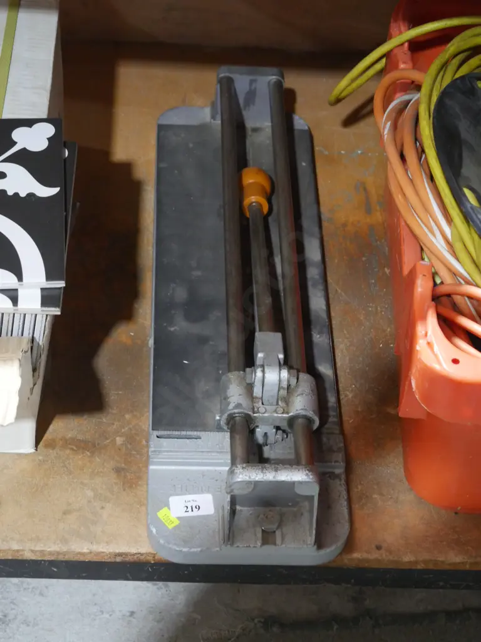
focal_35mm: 64
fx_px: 1186
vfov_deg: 30.3
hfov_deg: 22.9
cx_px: 240
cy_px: 321
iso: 3200
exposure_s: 1/50
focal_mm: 32
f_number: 5.4
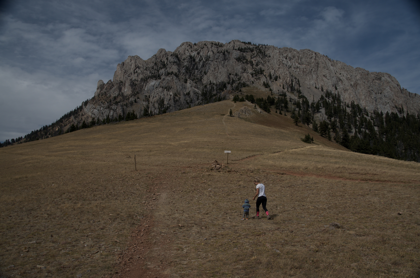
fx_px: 314
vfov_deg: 47.7
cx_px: 210
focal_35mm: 27
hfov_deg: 67.5
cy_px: 139
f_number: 8
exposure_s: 1/500
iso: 100
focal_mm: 18
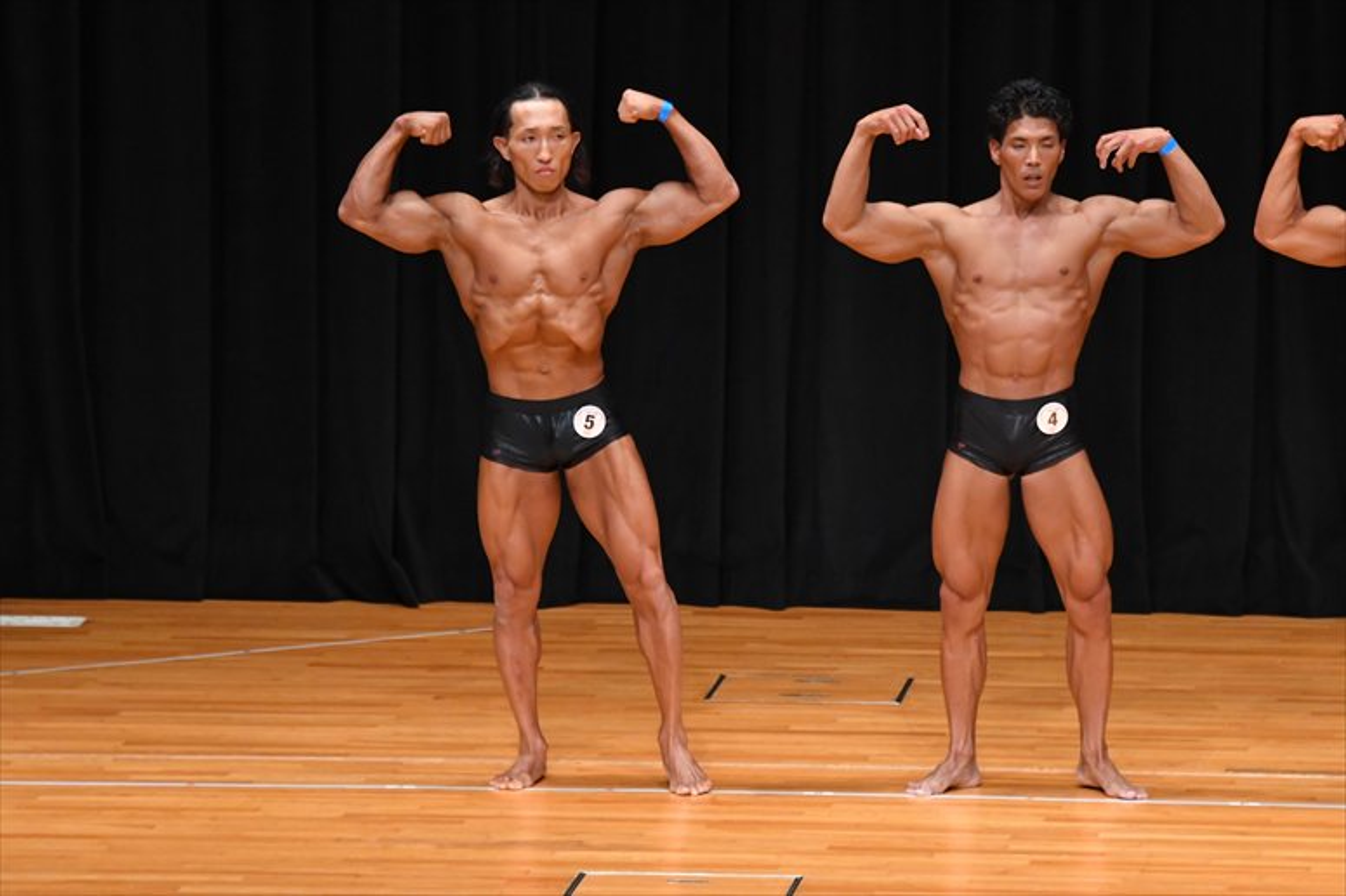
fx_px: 10090
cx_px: 673
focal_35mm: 270
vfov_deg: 5.1
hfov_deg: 7.6
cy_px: 448
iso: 4000
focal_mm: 180
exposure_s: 1/400
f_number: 5.6
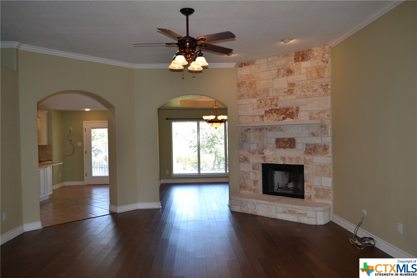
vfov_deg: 47.9
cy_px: 139
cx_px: 208
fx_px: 313
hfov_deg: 67.4
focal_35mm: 27
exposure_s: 1/125
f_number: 4
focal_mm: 18
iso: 400
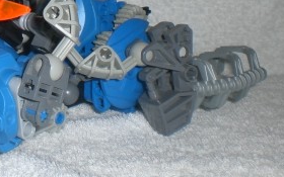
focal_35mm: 92
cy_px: -1
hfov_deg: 21.7
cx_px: -3
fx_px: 712
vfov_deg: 14.0
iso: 50
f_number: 4.4
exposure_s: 1/60
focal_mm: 6.3
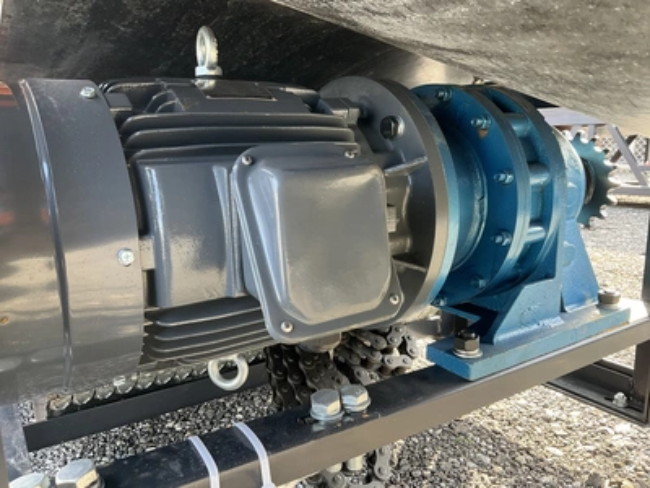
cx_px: 325
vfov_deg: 48.2
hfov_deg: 61.7
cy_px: 244
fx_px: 545
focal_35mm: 29
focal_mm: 3
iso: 64
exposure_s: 1/79
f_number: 1.8
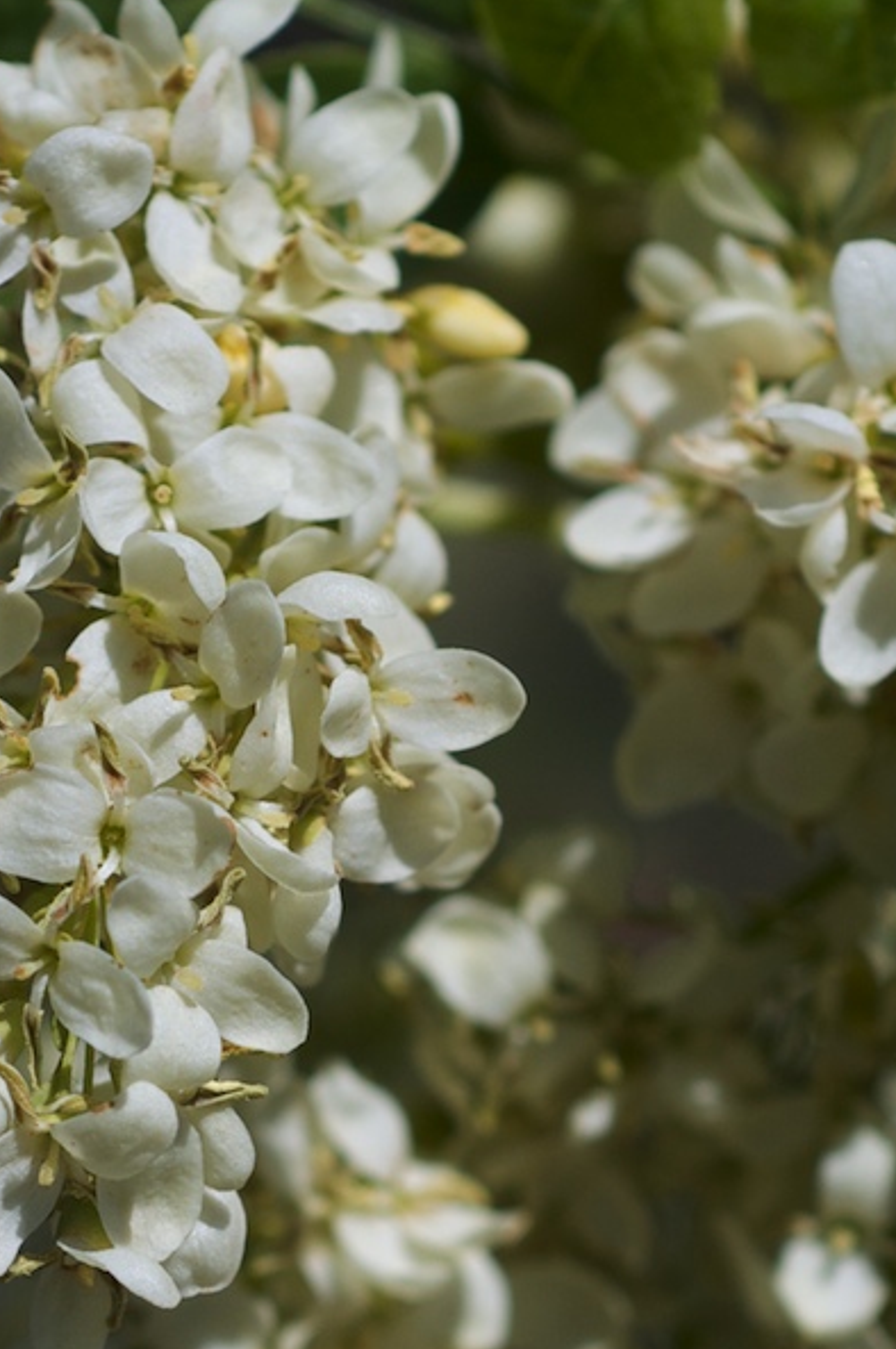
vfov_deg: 8.4
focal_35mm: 243
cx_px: 265
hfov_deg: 5.6
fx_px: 9093
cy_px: 1392
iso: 200
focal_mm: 60
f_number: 5.6
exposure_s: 1/2500
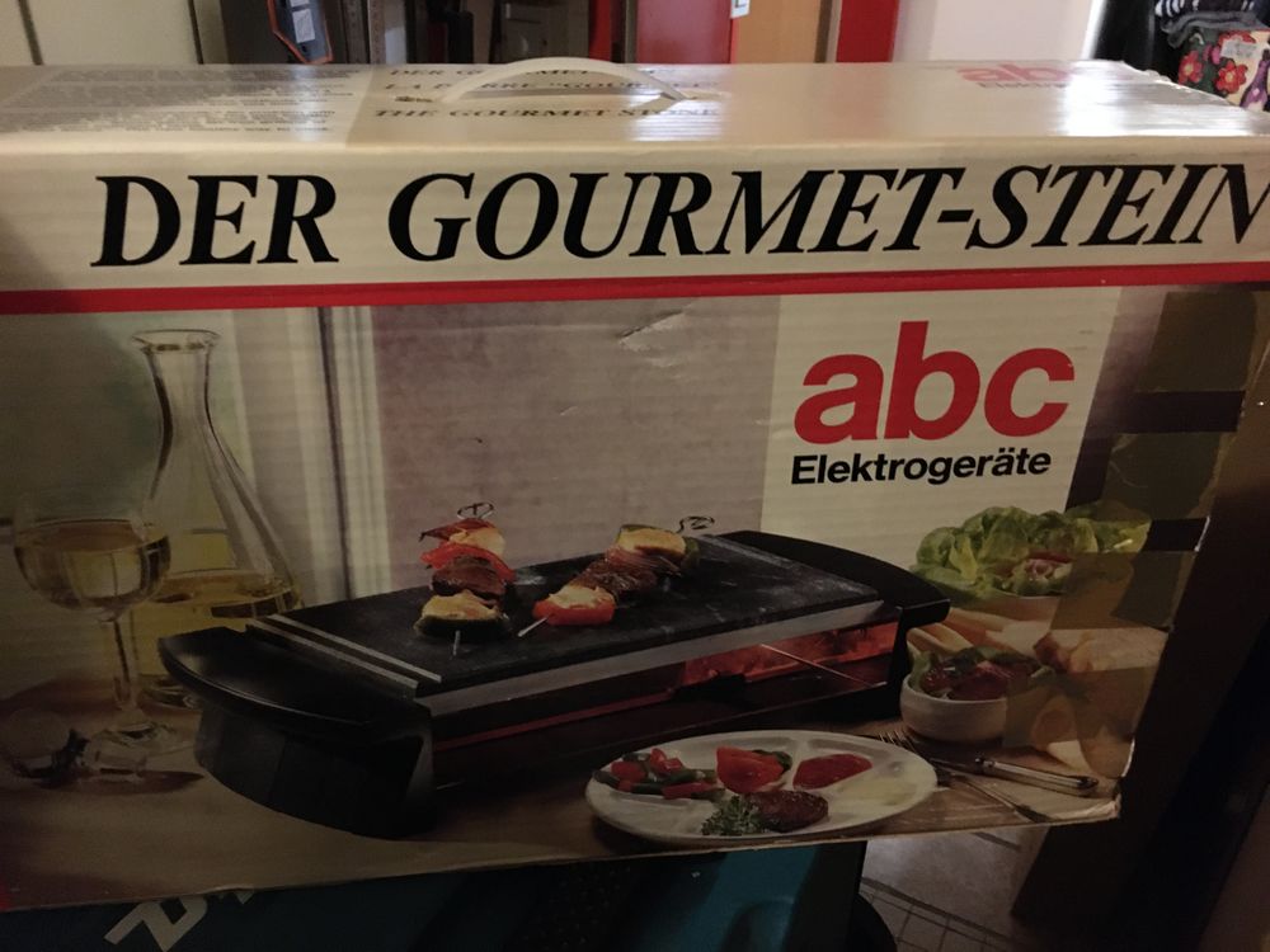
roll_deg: -1.6
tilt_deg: -29.7
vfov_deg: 48.2
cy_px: 476
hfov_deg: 61.7
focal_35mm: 29
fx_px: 1064
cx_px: 635
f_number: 2.2
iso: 640
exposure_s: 1/17
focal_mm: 4.15
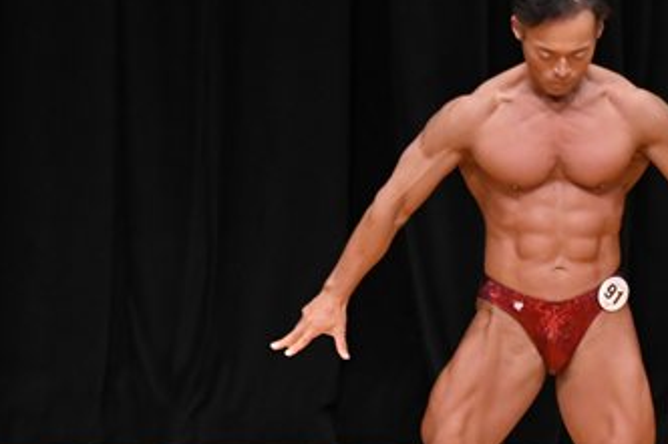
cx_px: 466
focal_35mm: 561
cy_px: 299
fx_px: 10404
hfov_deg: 3.7
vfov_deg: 2.4
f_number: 5.6
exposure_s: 1/400
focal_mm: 160
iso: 3200
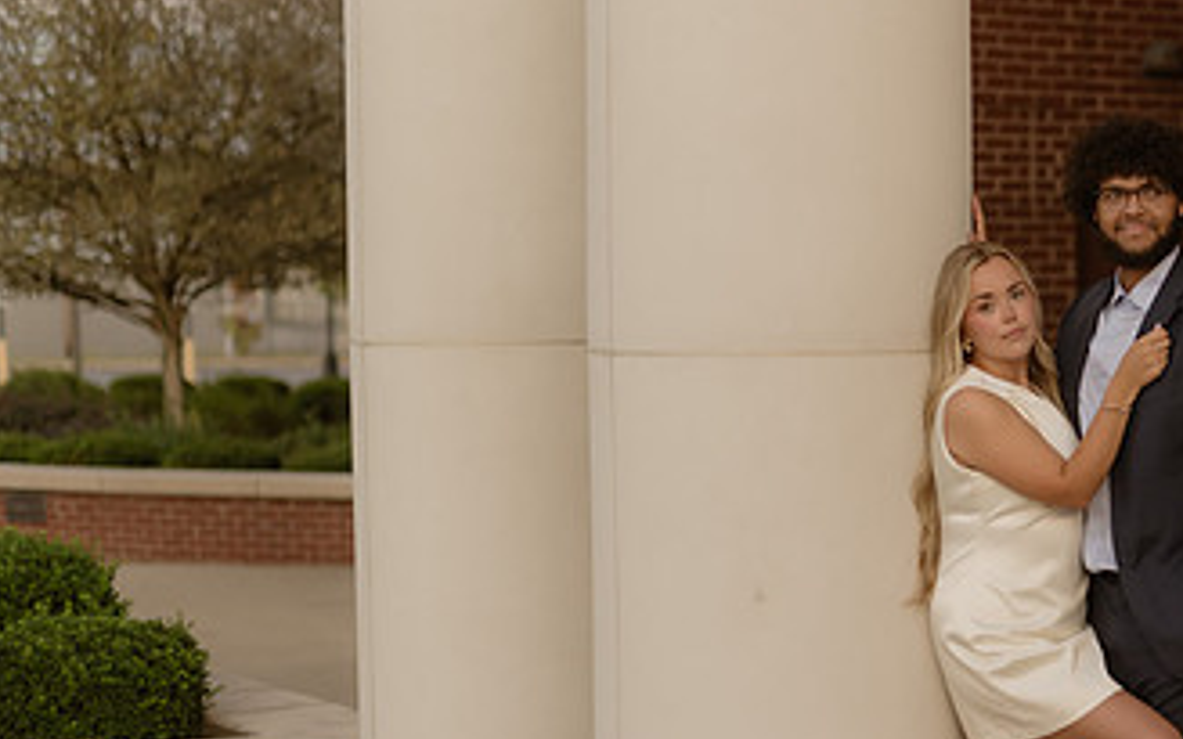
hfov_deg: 21.2
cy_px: 651
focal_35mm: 97
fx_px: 3127
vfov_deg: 13.4
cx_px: 943
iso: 250
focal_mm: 50
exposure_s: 1/250
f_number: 1.4
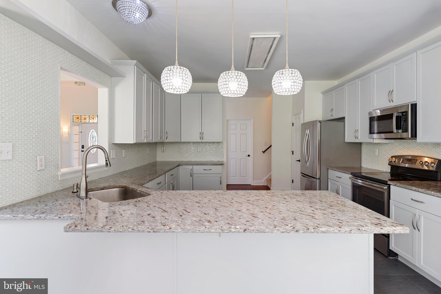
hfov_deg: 90.0
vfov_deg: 67.4
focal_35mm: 18
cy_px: 147
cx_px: 220
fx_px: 221
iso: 400
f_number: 8
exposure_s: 1/10
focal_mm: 18
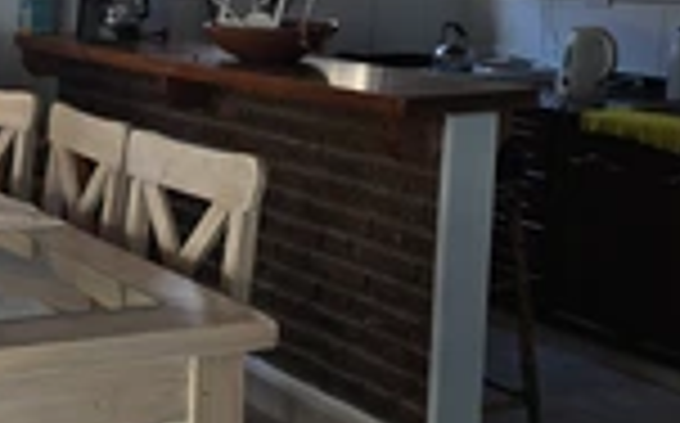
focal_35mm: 71
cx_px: -122
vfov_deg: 18.2
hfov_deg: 26.1
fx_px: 1314
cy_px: 104
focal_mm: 6.3
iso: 32
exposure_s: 1/180
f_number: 1.7
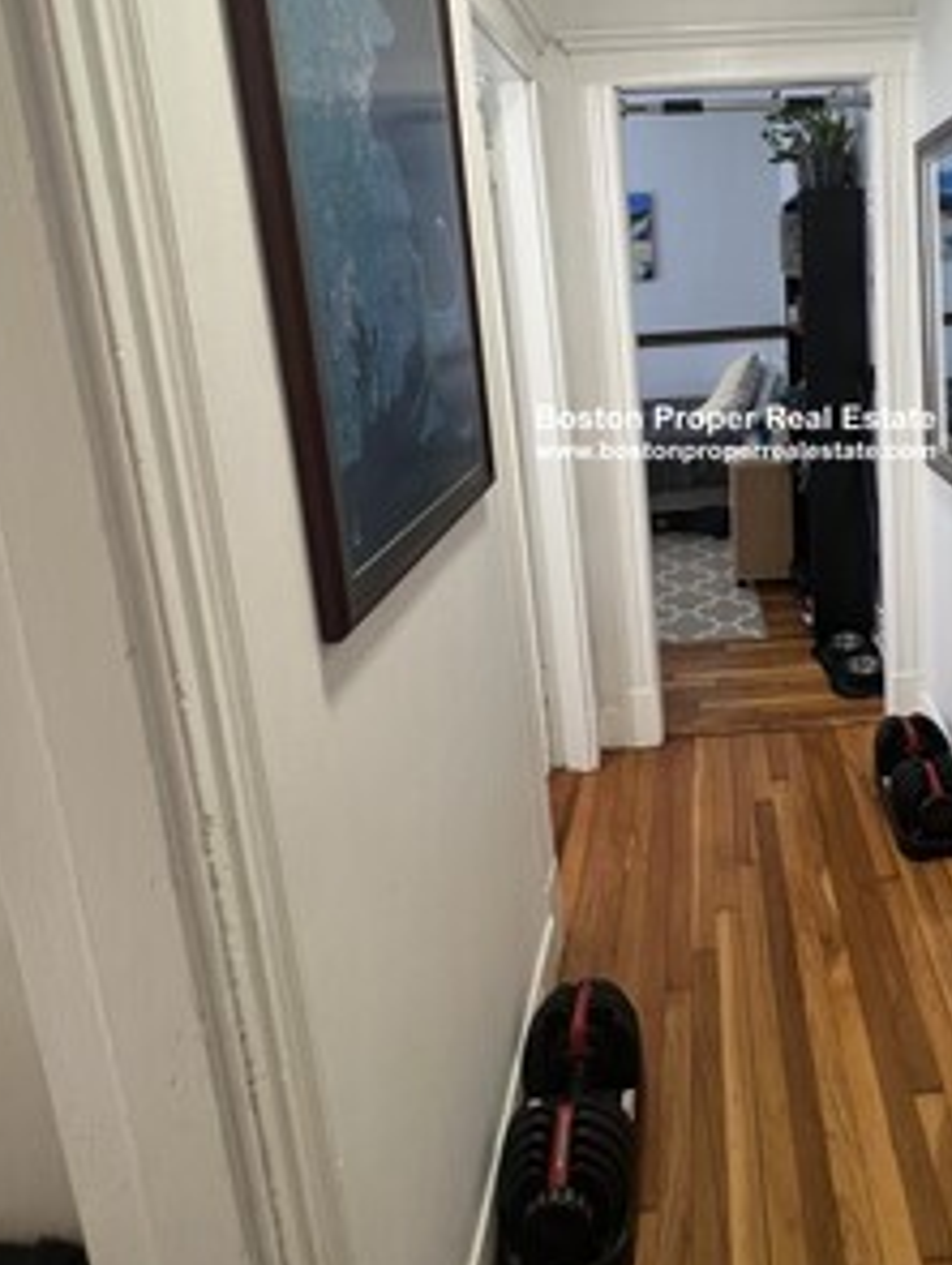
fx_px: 805
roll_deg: +3.8
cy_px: 437
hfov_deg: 57.5
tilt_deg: -10.3
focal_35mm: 22
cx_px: 735
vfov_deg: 74.3
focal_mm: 1.57
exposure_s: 1/60
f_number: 1.8
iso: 200
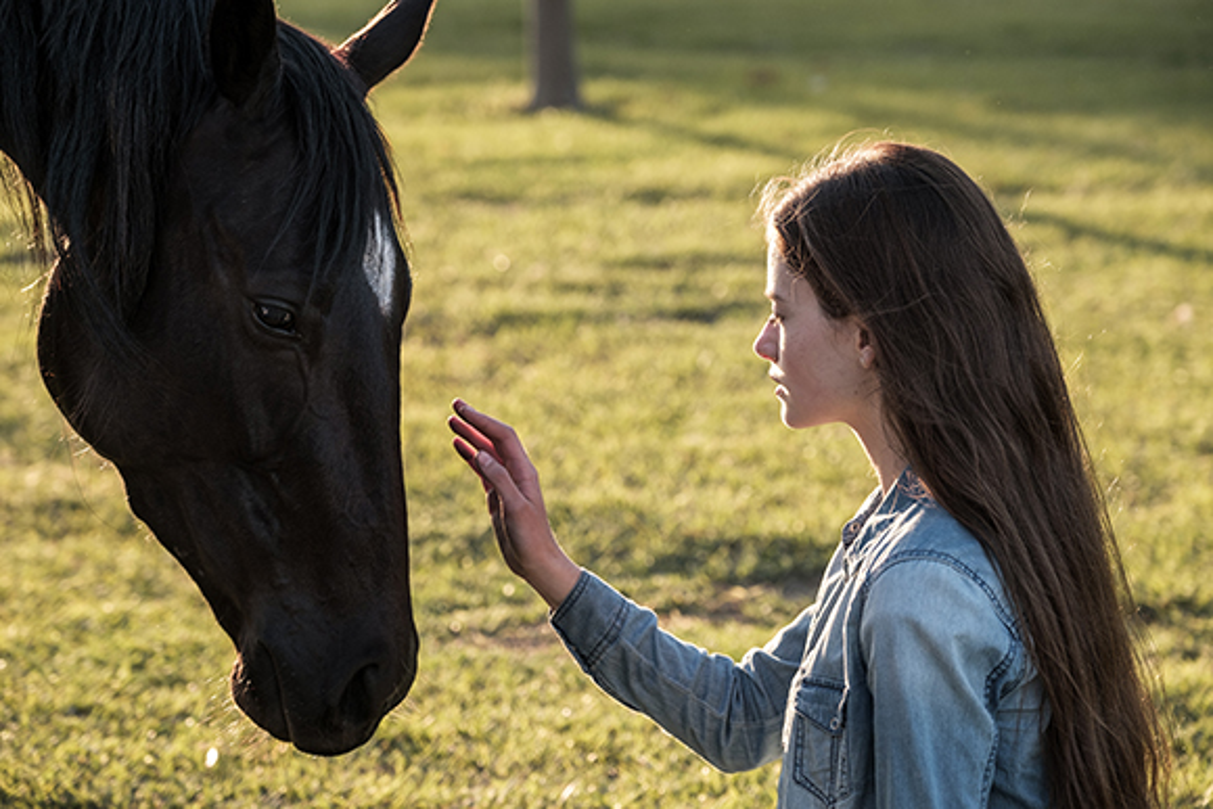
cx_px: 606
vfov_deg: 12.8
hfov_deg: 19.1
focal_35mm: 107
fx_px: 3606
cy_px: 404
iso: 320
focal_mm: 71.5
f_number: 3.6
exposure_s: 1/500
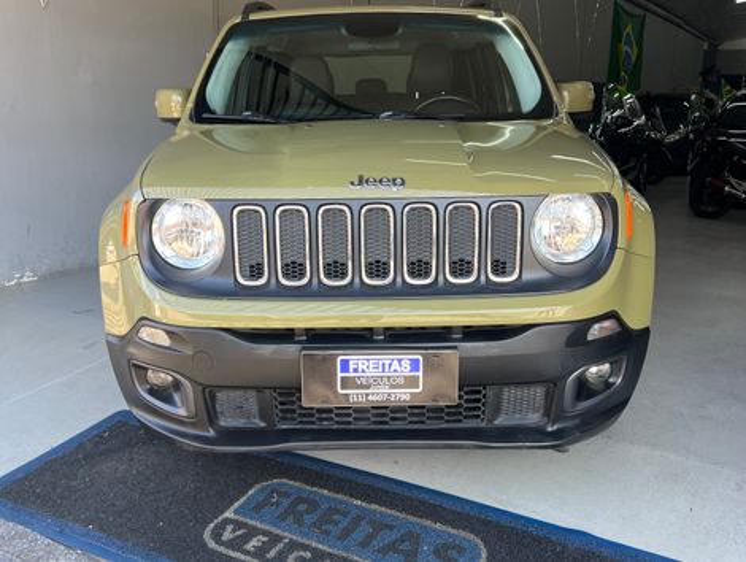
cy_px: 281
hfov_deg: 67.2
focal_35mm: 26
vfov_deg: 53.2
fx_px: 561
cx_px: 373
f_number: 1.5
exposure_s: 1/120
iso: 40
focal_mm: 5.7
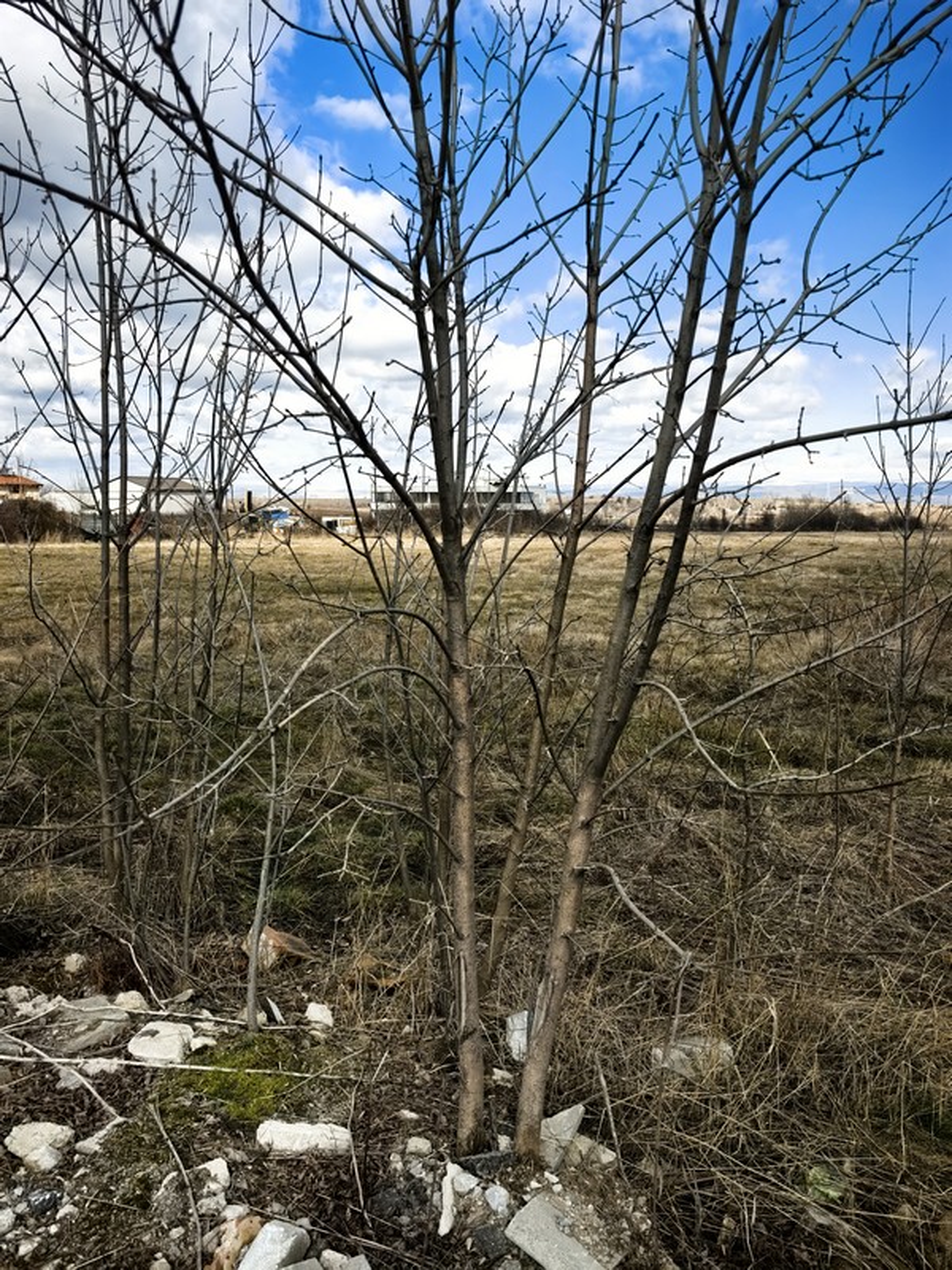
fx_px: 990
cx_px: 476
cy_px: 635
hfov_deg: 51.4
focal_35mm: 27
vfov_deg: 65.3
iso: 50
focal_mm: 6.98
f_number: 2
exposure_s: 1/1443
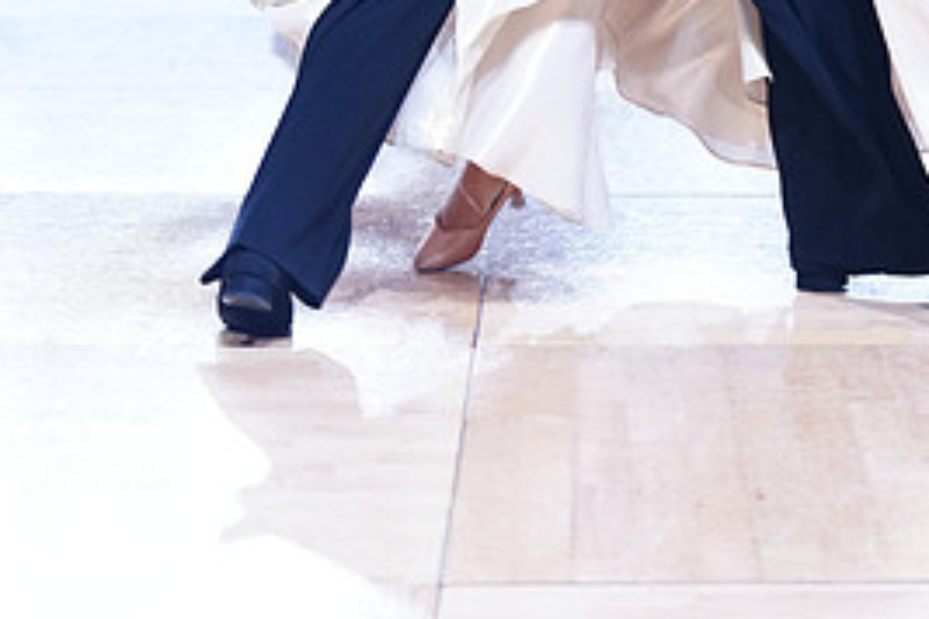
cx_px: 670
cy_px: -320
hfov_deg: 13.5
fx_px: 3922
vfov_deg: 8.8
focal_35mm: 152
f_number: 2.8
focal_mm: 70
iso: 1250
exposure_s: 1/500
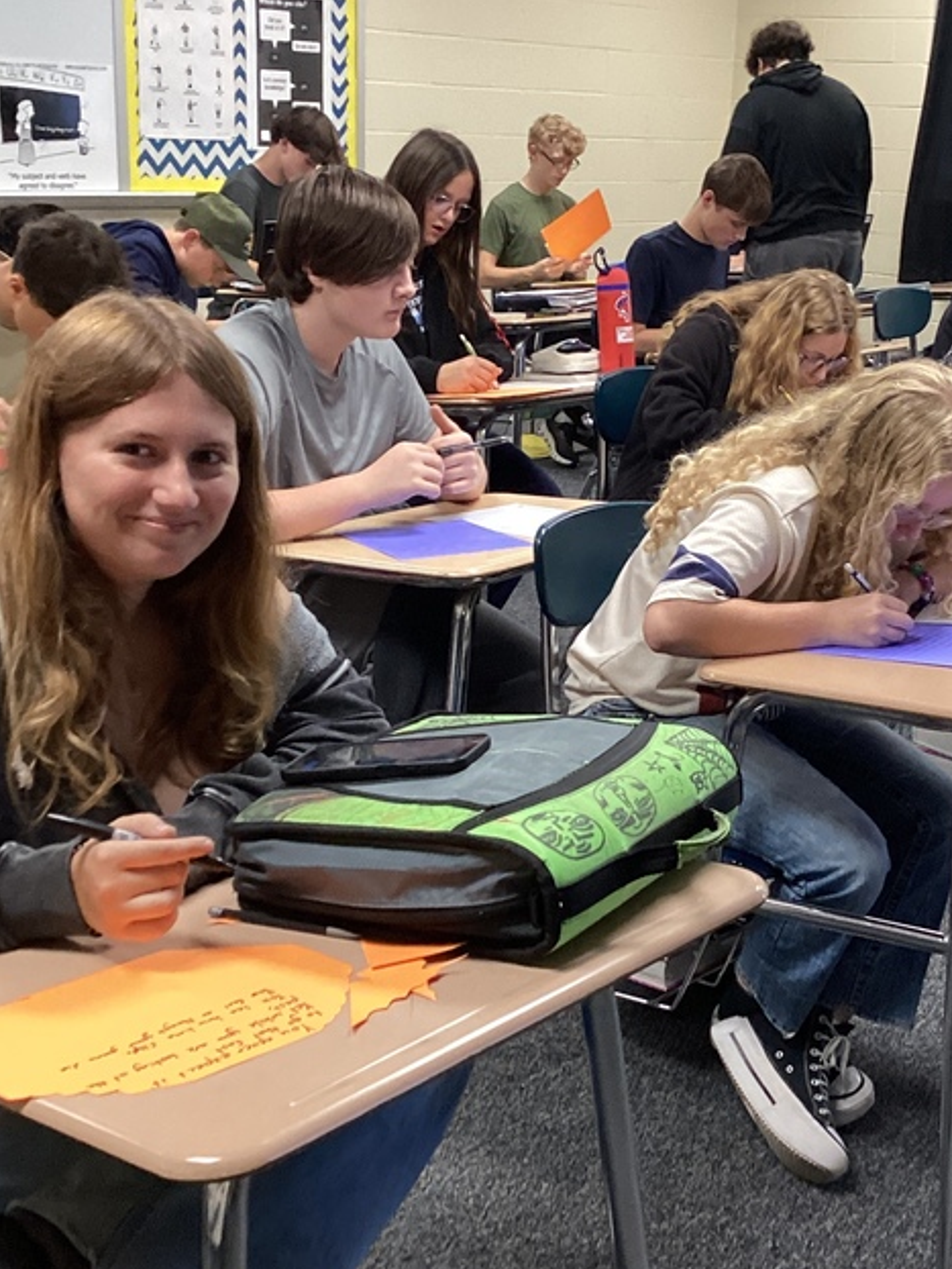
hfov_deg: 28.4
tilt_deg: -18.4
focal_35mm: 51
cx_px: 616
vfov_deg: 37.5
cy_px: 677
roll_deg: -2.4
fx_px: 1869
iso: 200
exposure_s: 1/60
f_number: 2.4
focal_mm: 3.3
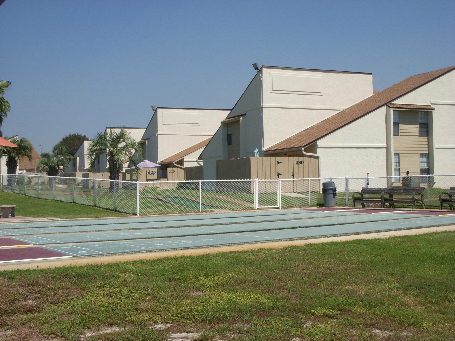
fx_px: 618
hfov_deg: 40.4
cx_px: 228
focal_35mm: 47
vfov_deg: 30.9
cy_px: 170
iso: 100
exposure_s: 1/500
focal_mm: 7.9
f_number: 6.9
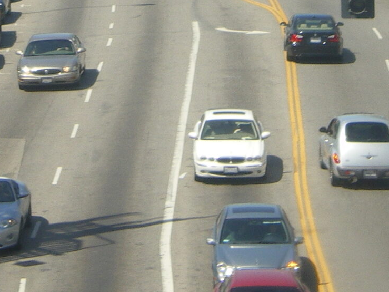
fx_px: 3191
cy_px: -128
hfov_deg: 7.0
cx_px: 145
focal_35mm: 284
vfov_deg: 5.2
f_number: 7.2
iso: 50
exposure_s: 1/160
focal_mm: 14.3
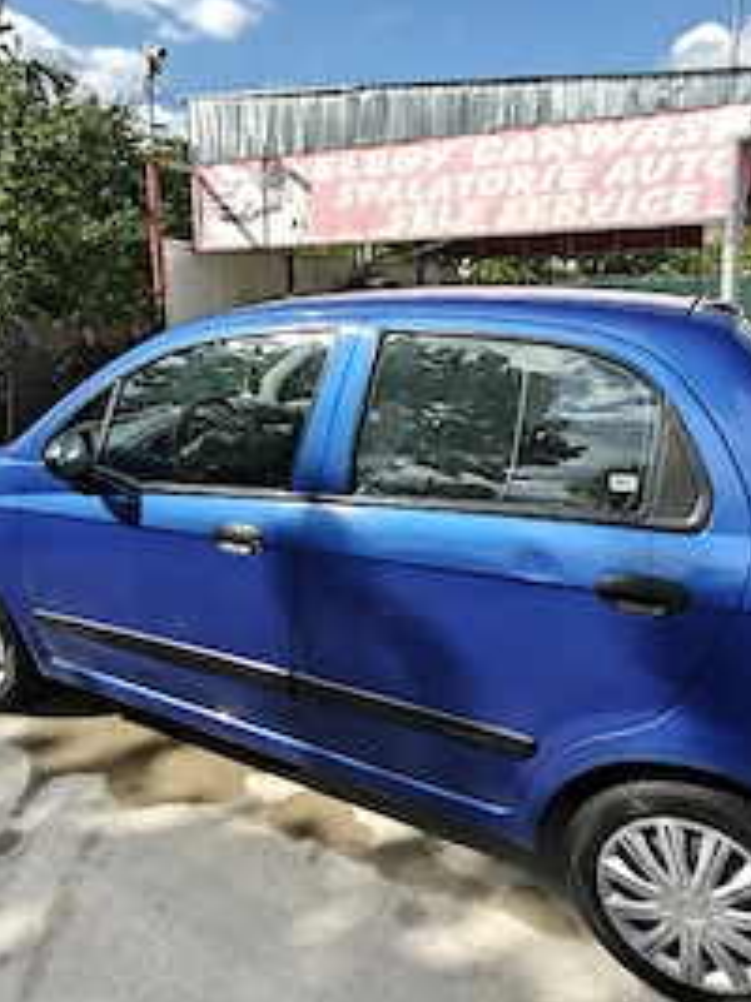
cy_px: 405
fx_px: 695
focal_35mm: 24
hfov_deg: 56.8
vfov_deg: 70.9
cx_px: 376
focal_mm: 1.68
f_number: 2.2
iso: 50
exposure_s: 1/1429
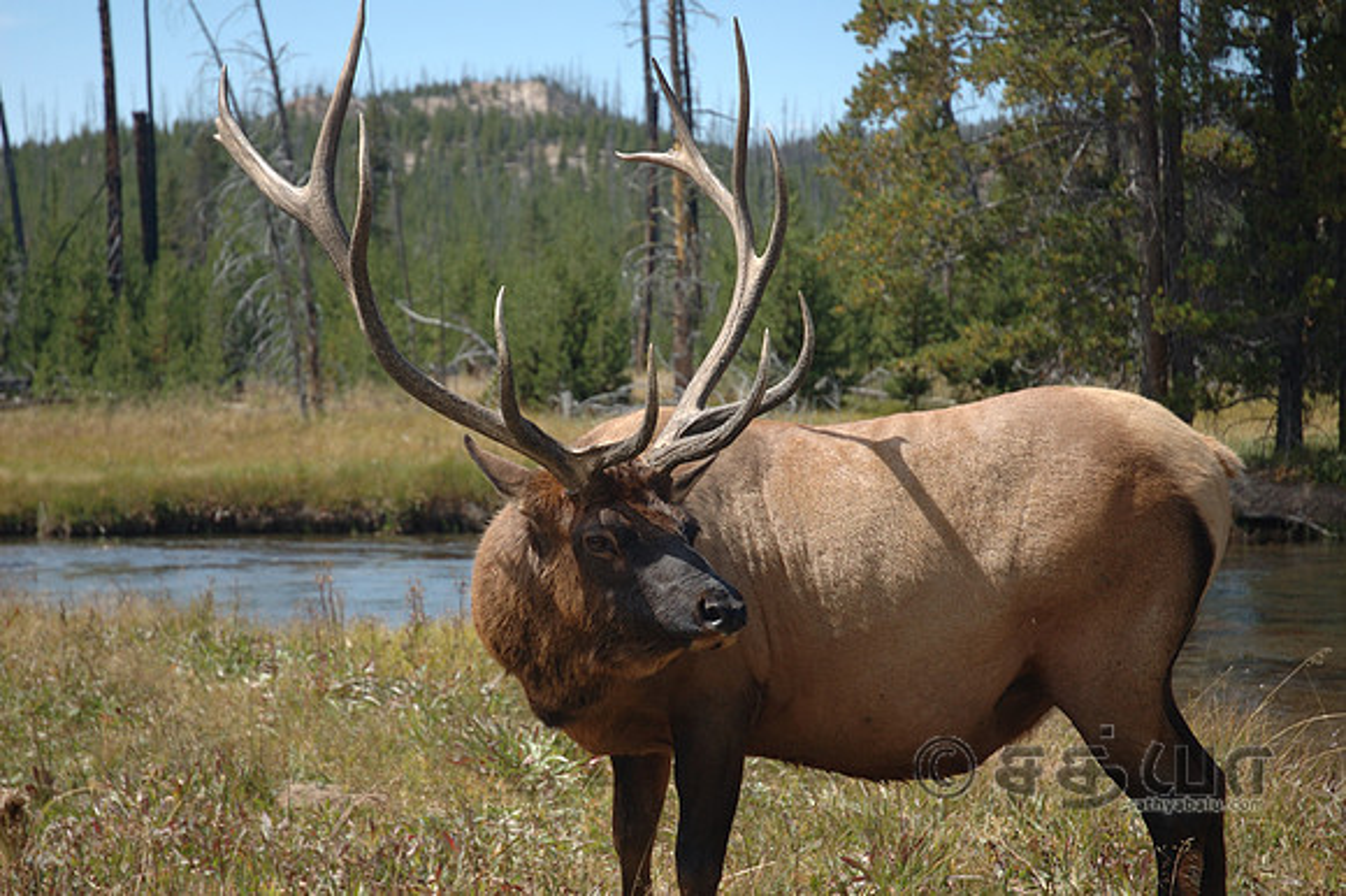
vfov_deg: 17.5
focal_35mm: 78
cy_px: 448
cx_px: 673
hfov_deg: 26.0
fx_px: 2915
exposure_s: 1/200
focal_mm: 52
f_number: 4.5
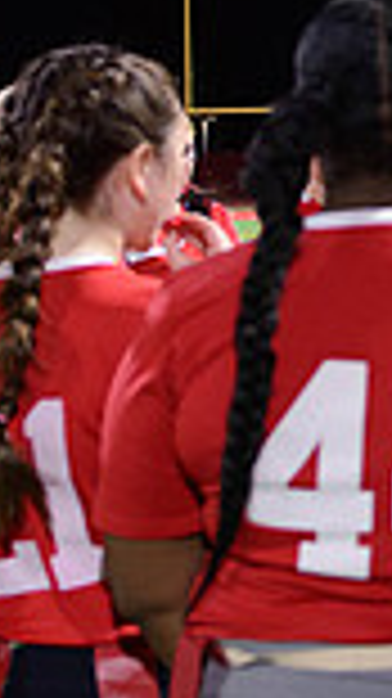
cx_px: 698
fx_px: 1740
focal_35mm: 94
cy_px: 187
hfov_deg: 11.9
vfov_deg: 22.5
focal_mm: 24
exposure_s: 1/320
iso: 3200
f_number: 2.8
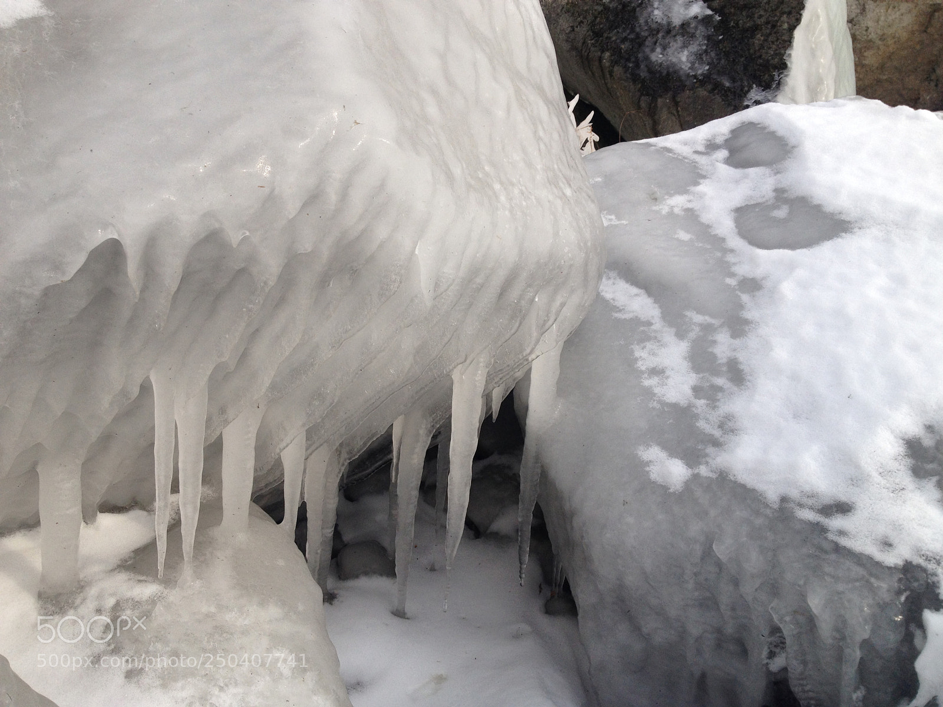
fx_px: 953
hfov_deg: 52.6
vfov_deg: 40.7
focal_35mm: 35
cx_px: 472
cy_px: 354
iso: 50
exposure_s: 1/986
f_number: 2.4
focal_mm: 4.28
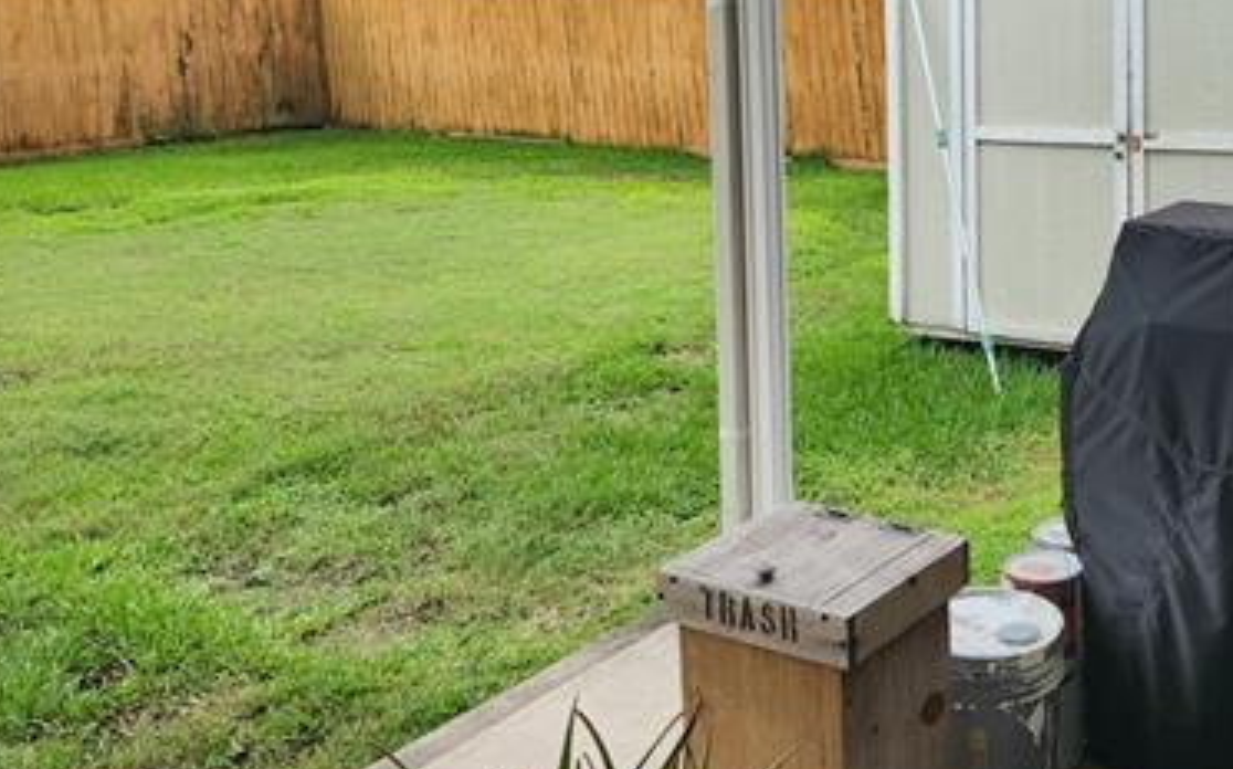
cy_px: 182
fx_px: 1410
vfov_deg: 29.9
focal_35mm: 42
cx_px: 1037
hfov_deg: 44.2
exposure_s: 1/545
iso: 20
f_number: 1.8
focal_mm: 5.4
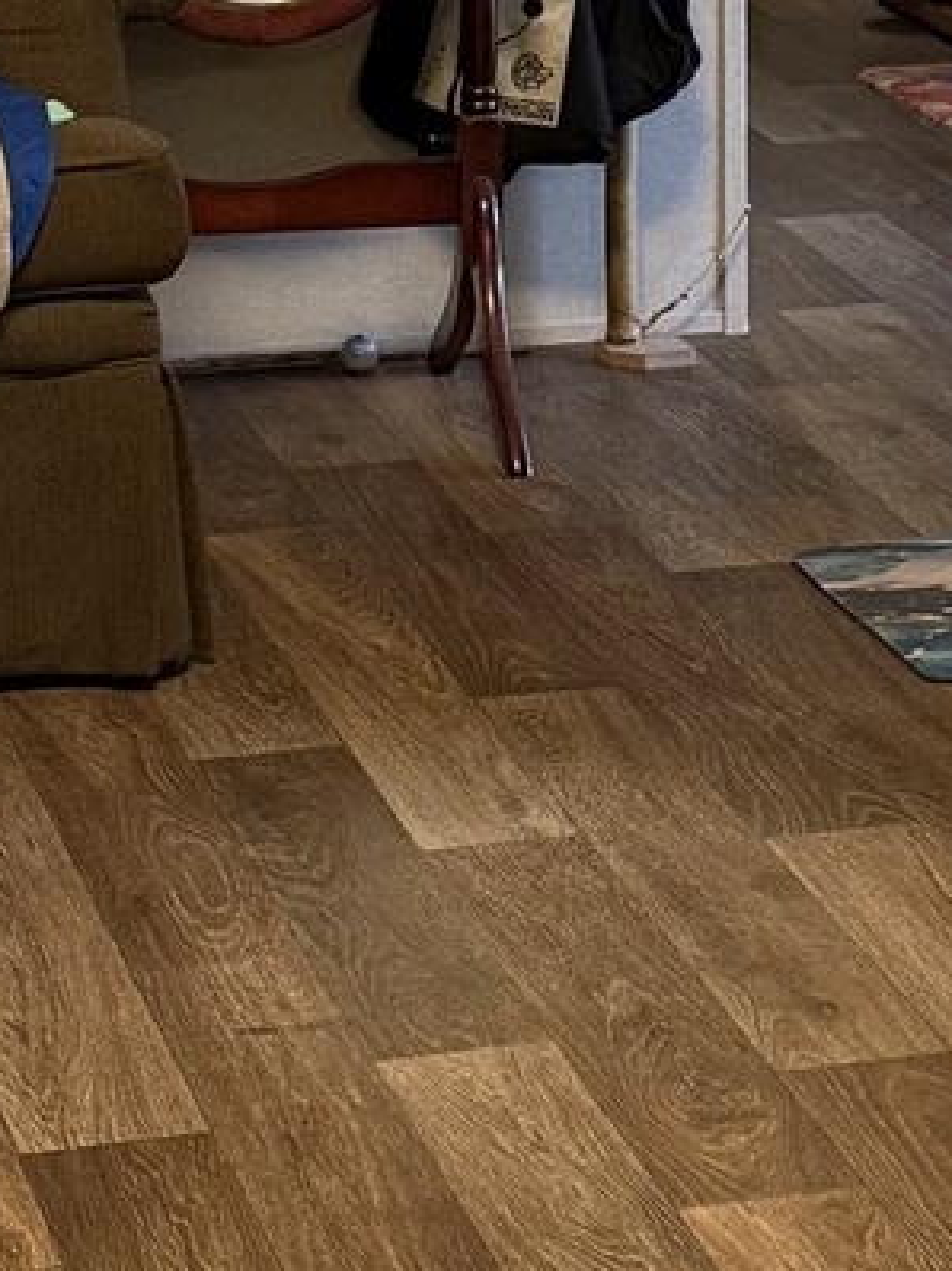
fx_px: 5102
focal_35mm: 139
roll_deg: +0.6
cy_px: 204
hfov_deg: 10.6
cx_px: 674
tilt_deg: -12.3
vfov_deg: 14.1
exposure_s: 1/60
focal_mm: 6.76
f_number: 1.78
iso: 250
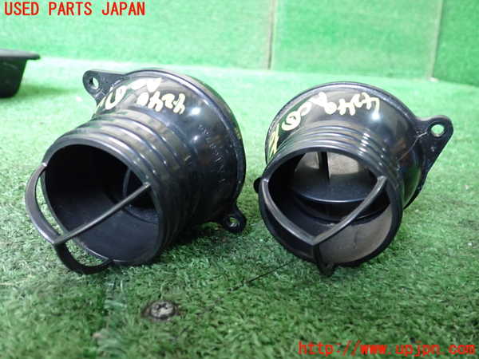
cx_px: 240
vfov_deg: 46.8
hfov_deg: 60.0
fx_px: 415
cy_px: 180
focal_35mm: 30
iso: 640
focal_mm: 5.4
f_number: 2.3
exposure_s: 1/30
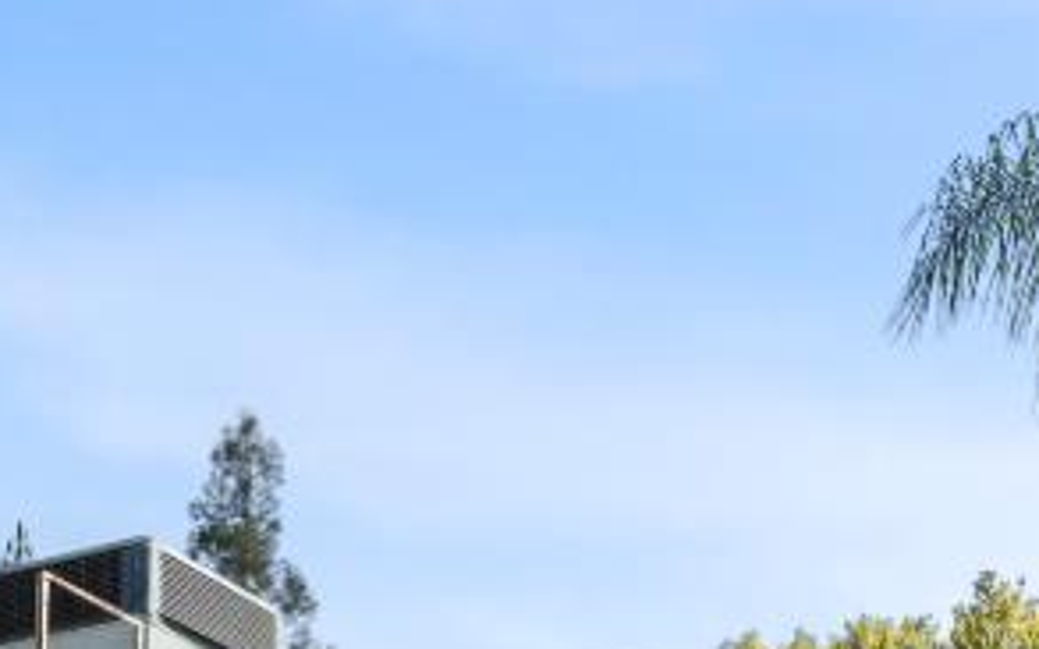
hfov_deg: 27.0
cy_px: 1133
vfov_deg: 15.6
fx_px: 2067
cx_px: 64
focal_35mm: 73
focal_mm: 14
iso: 400
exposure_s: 1/250
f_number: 9
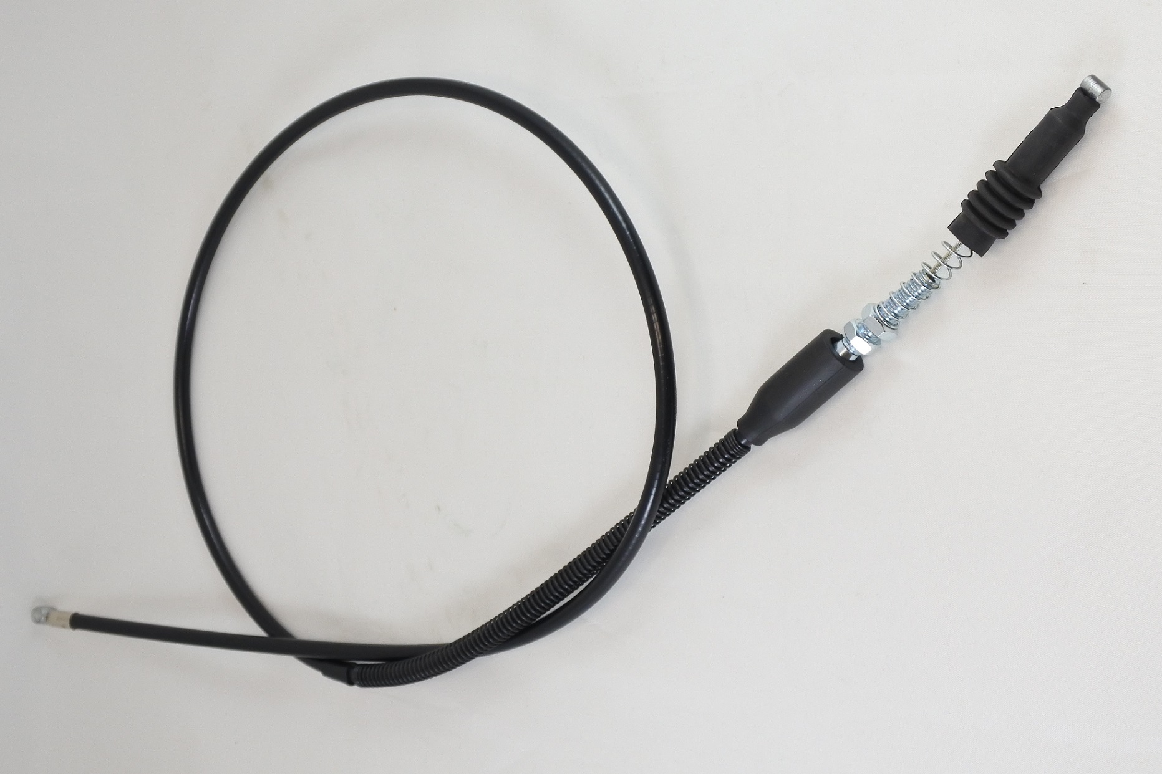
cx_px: 581
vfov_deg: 33.4
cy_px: 387
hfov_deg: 48.5
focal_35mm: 40
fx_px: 1291
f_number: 4.2
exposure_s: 1/125
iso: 400
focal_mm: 15
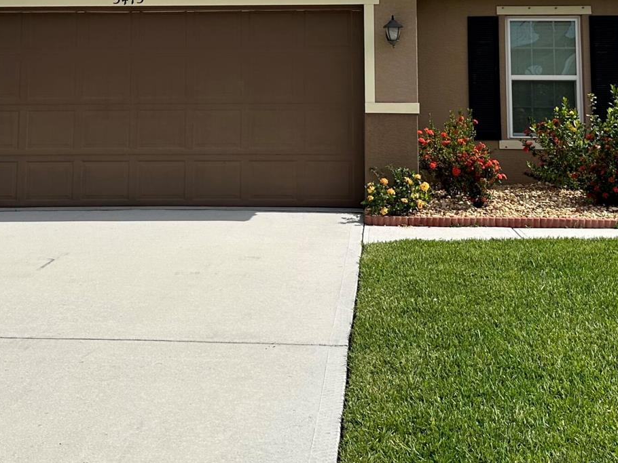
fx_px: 964
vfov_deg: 25.8
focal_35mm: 54
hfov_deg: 35.5
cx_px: 287
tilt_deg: +3.7
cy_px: 9
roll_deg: -0.1
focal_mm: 6.86
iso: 80
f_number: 1.78
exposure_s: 1/8929
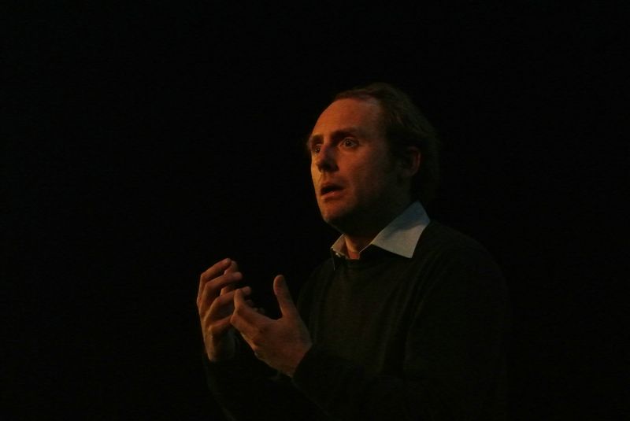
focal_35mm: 297
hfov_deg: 6.9
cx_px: 315
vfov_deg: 4.6
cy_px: 210
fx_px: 5202
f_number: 5.6
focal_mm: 110
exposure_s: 1/80
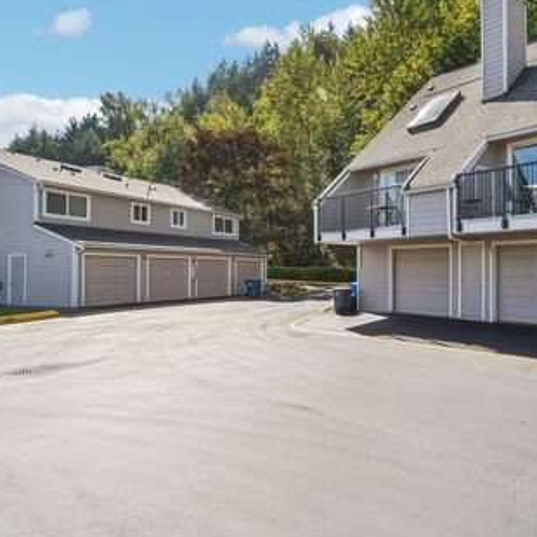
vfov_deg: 59.6
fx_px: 468
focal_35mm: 27
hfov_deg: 56.4
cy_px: 280
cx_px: 409
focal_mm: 13
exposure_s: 1/160
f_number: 10
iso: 250
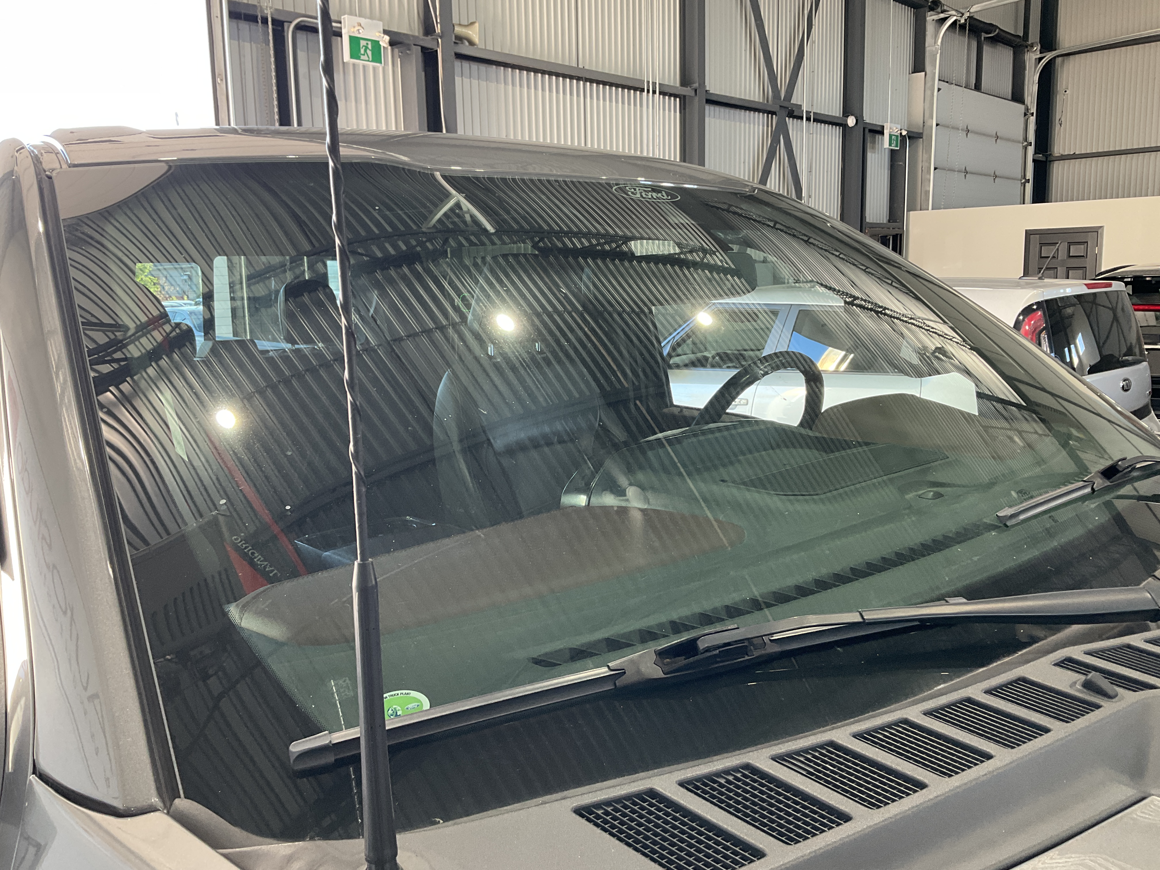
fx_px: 972
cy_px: 435
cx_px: 580
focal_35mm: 29
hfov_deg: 61.7
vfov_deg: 48.2
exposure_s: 1/71
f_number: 1.8
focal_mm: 3
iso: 64
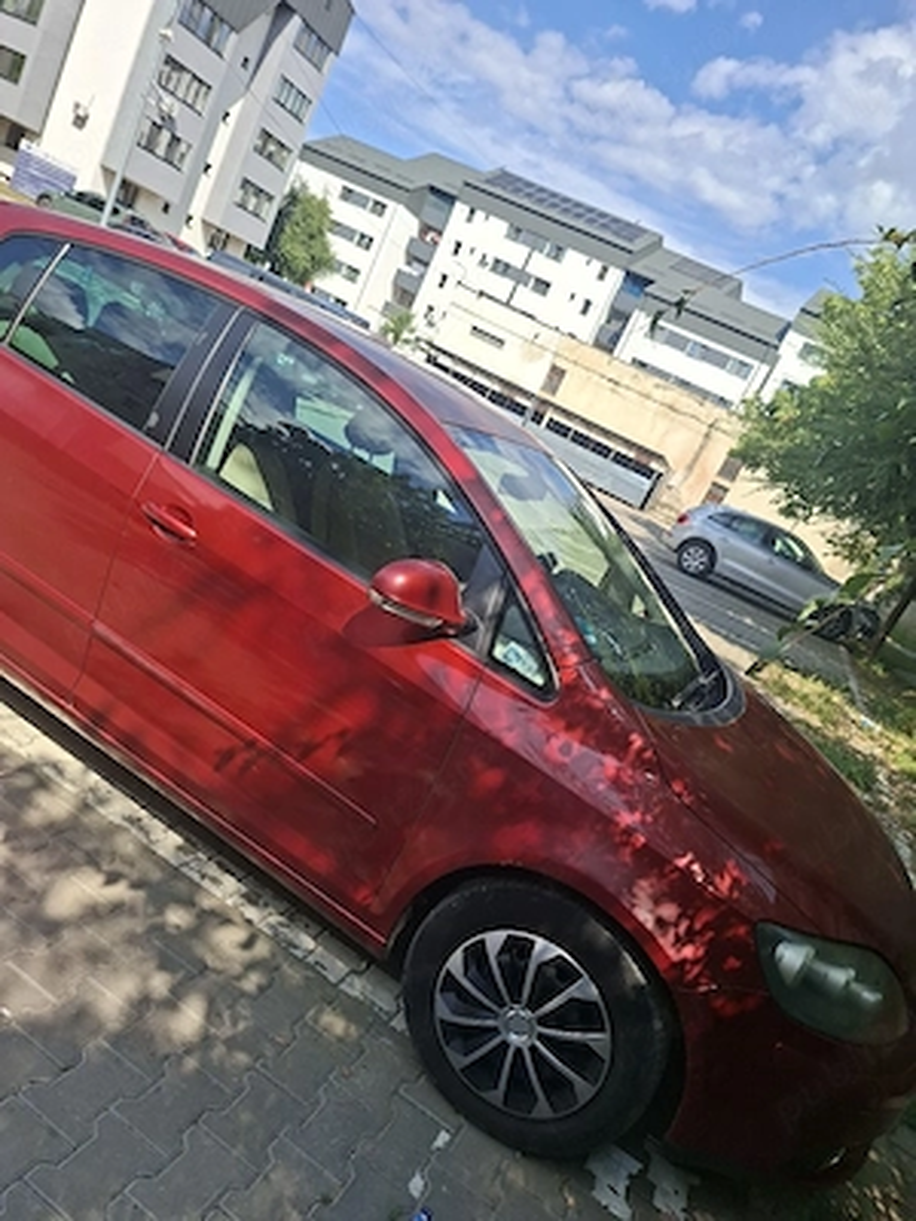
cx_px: 458
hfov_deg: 58.9
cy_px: 610
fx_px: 811
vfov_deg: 73.9
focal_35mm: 23
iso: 50
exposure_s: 1/2000
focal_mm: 5.54
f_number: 1.8
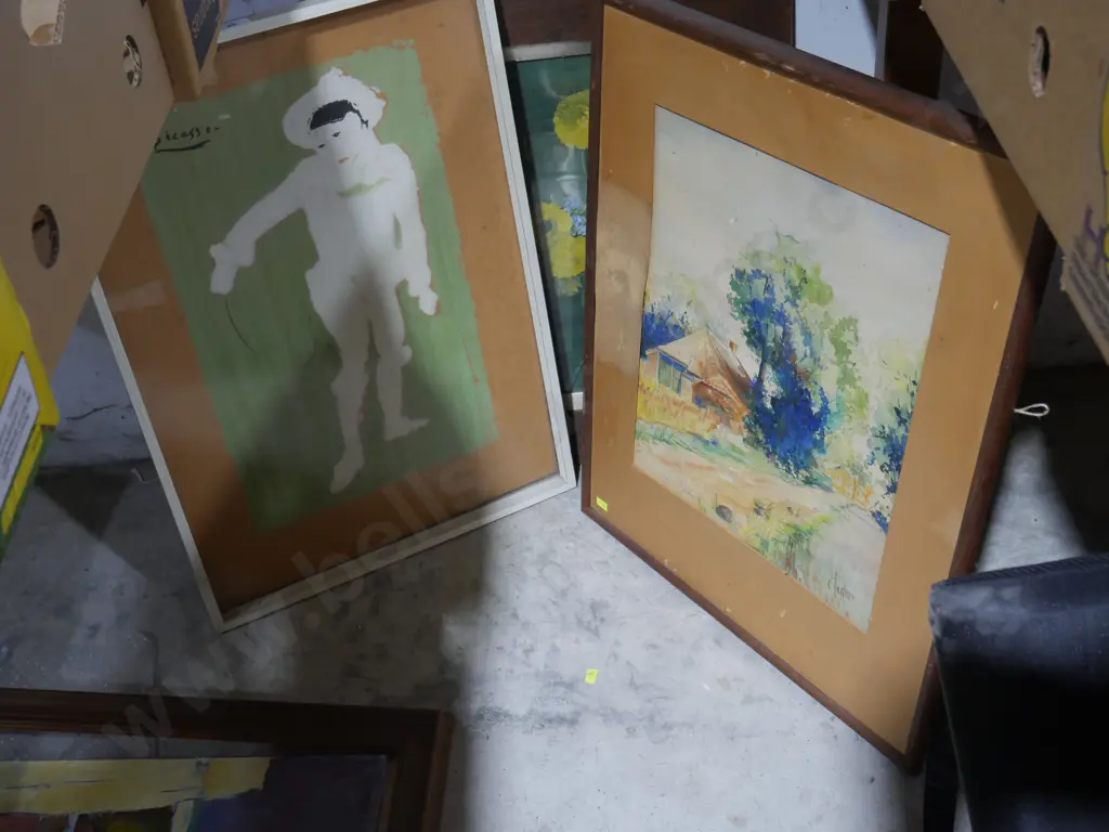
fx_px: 1346
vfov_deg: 34.3
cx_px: 554
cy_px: 416
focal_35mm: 42
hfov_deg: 44.8
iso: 1250
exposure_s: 1/60
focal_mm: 21
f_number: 4.6
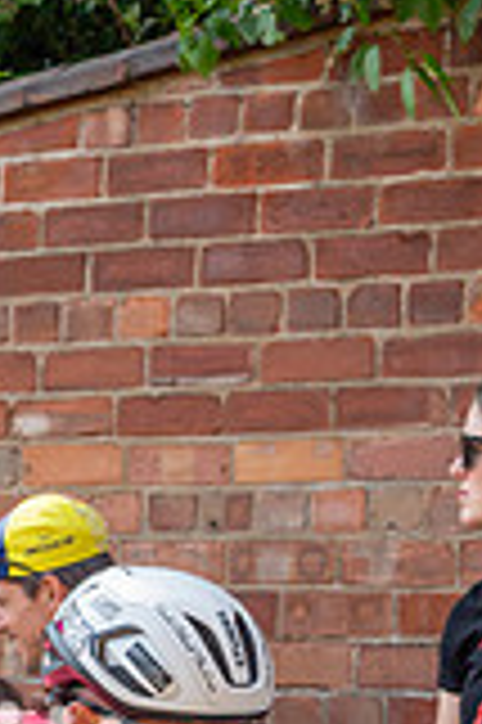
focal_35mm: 162
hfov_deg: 8.4
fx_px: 3260
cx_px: 86
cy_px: 742
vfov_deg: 12.5
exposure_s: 1/1000
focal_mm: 58
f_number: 4.5
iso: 100
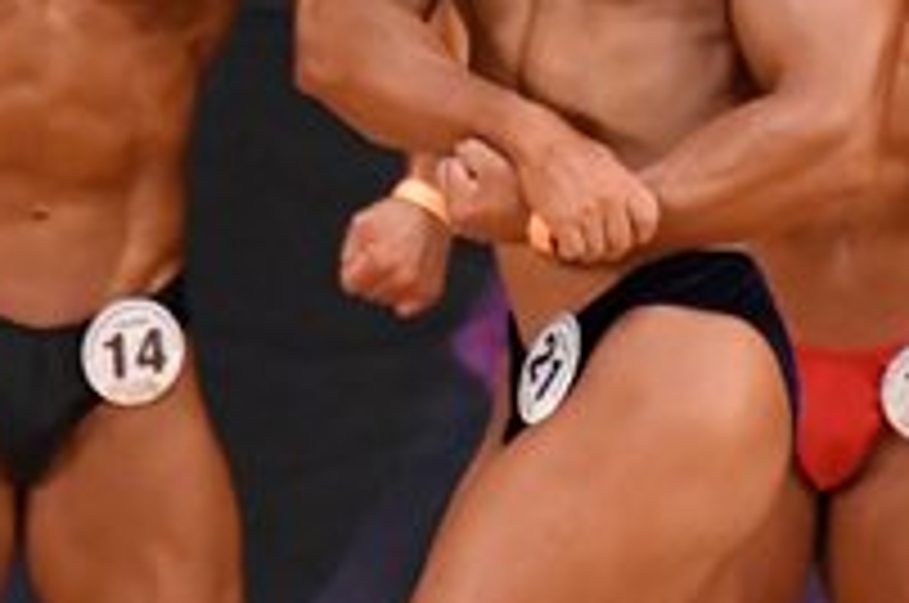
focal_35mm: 1095
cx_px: 173
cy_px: 356
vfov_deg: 1.3
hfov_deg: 1.9
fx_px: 27605
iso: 5000
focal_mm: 190
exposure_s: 1/400
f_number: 5.6
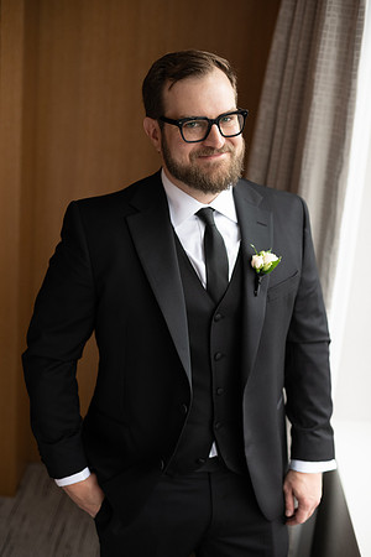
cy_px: 278
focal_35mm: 50
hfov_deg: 27.0
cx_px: 186
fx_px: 773
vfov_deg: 39.6
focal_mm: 50
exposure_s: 1/200
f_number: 2.8
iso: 1250
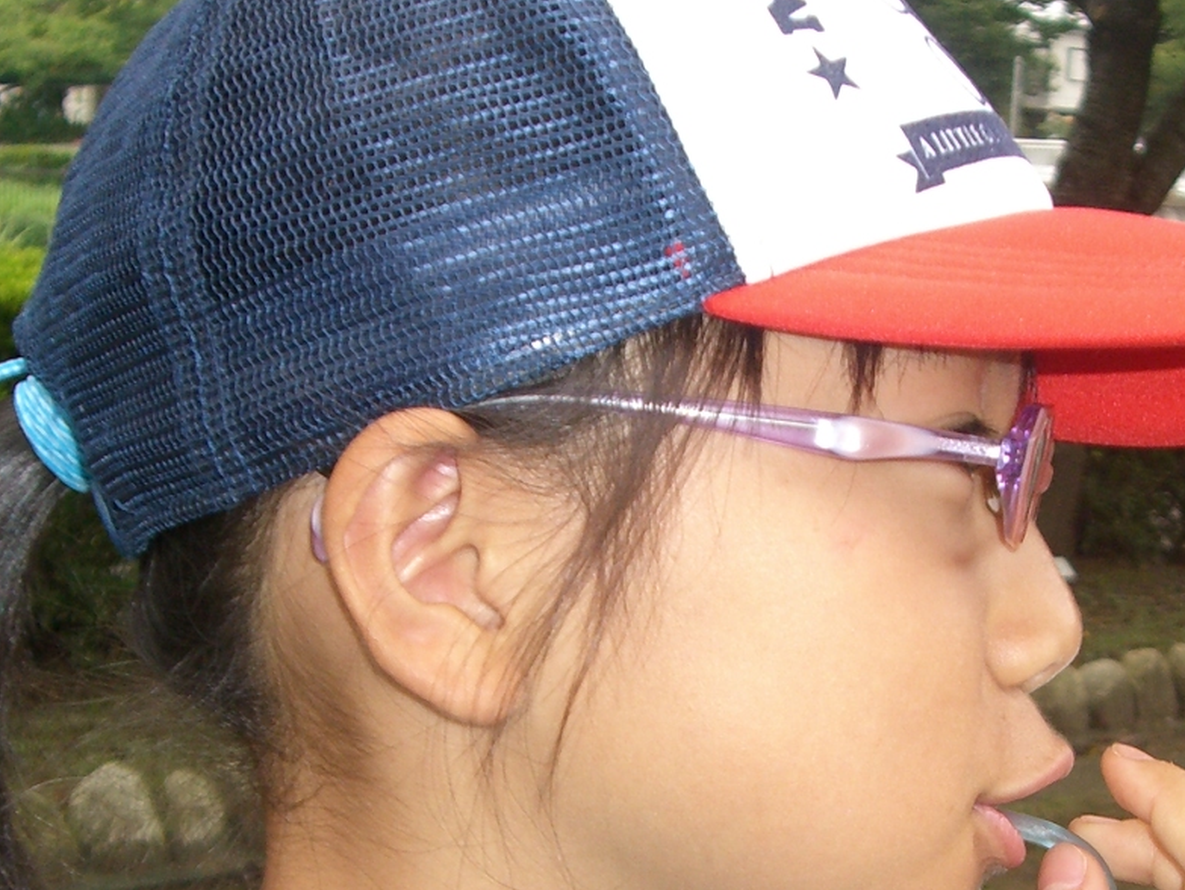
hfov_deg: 20.4
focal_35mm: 96
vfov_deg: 15.2
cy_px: 802
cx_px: 764
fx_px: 3288
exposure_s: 1/160
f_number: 3
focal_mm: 7.6
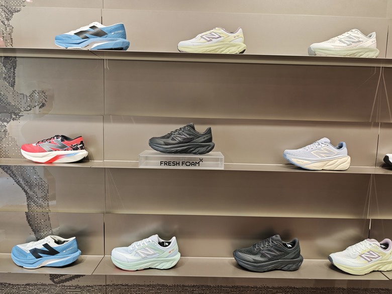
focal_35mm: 23
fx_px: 260
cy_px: 147
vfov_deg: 58.9
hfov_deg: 73.9
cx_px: 196
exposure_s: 1/120
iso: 80
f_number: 1.63
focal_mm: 8.72
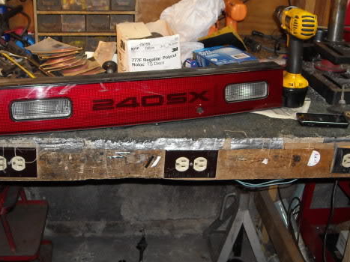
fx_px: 485
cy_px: 137
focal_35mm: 48
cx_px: 172
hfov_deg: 39.7
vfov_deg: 30.2
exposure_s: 1/60
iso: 200
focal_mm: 5.7
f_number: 2.8
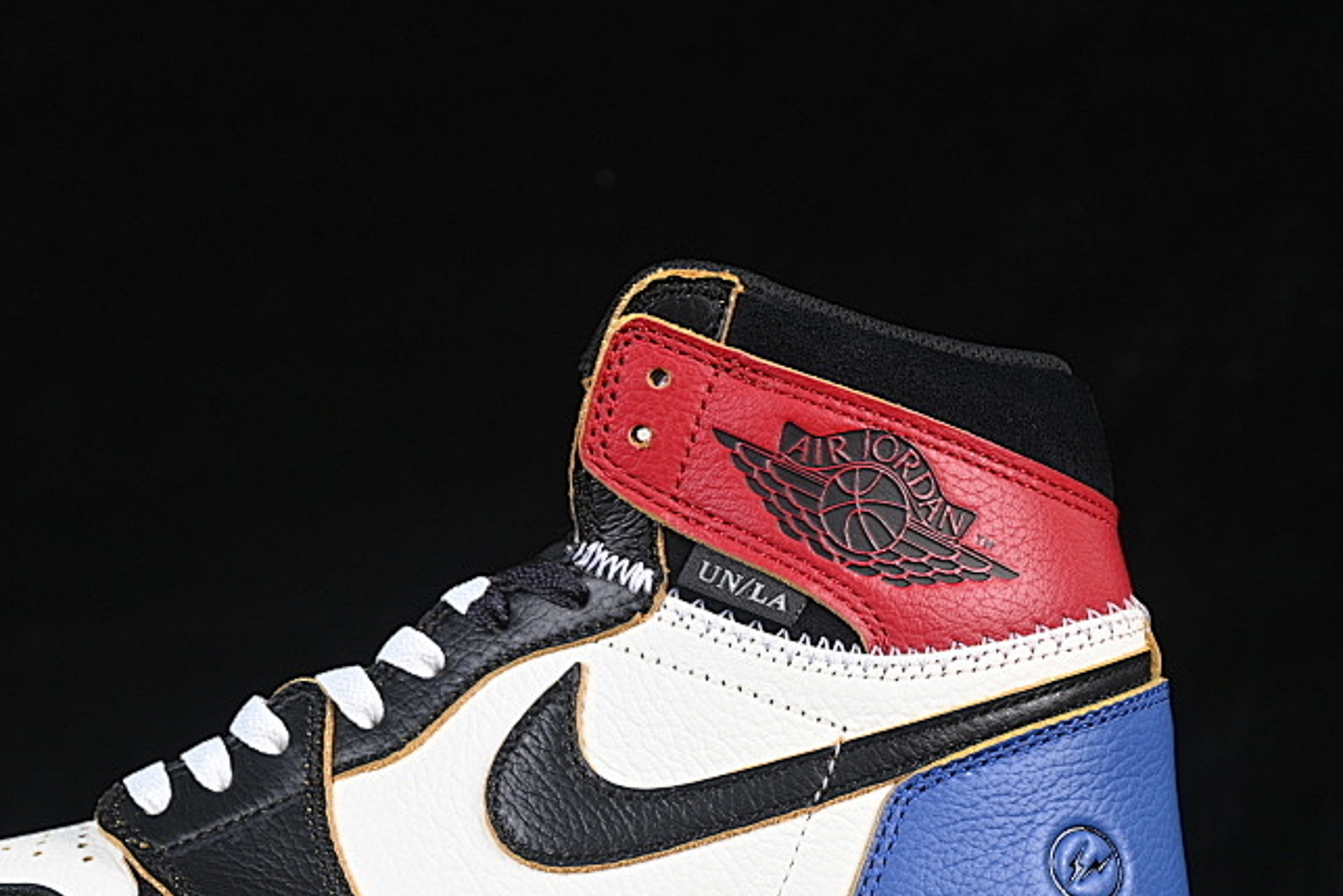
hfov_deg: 16.2
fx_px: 4701
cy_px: 681
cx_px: 470
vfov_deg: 10.9
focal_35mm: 126
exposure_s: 1/60
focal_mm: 50
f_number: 6.3
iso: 160
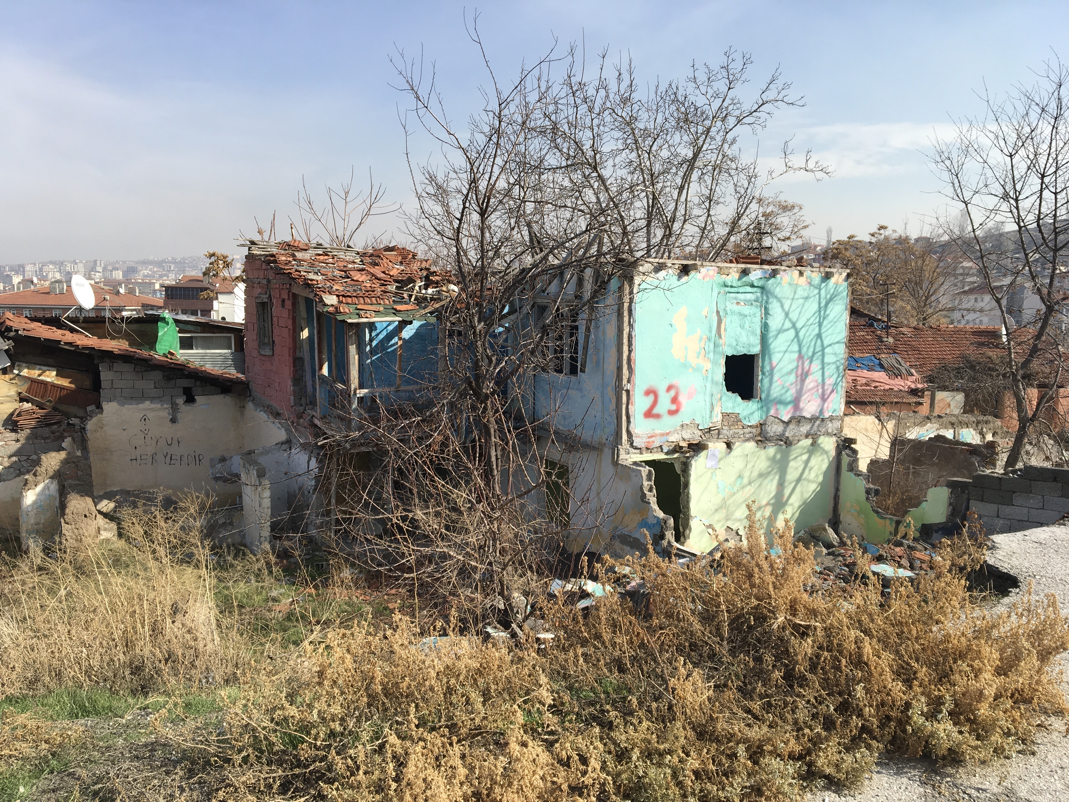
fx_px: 896
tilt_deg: -5.9
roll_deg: -1.1
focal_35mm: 29
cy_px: 401
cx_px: 534
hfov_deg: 61.7
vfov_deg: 48.2
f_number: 2.2
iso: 25
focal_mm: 4.15
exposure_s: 1/1183
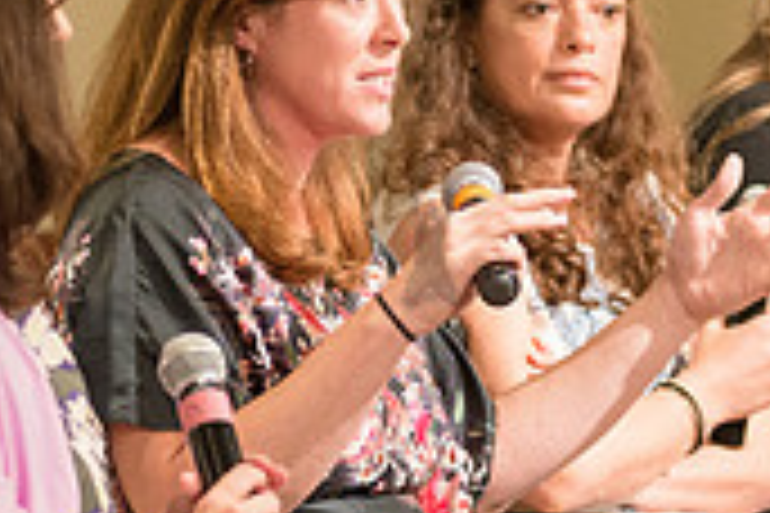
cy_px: 227
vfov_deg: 4.0
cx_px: 428
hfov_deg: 6.1
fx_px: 7272
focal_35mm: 340
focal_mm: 100
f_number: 4
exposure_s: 1/125
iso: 2500
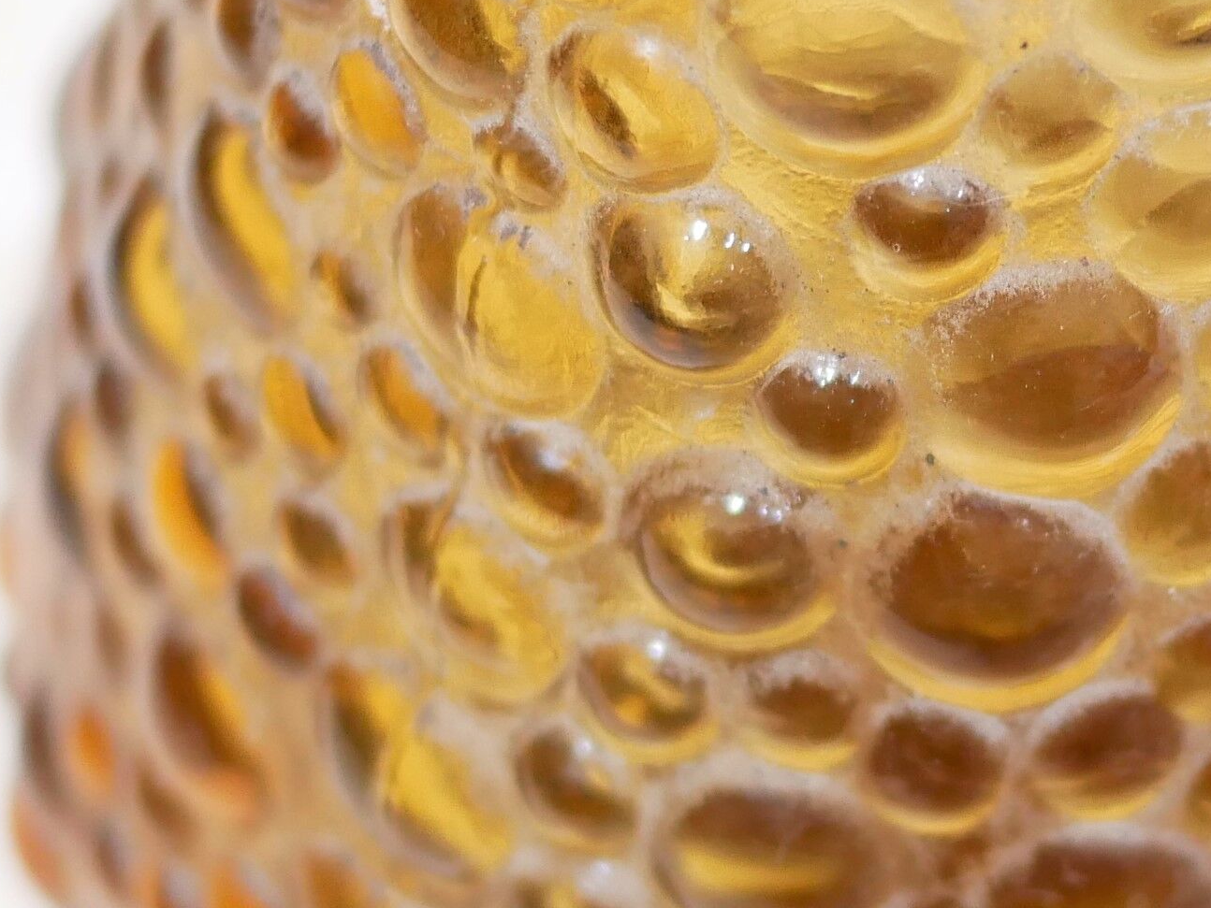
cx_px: 1072
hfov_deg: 13.8
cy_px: 351
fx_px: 4969
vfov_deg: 10.4
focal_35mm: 142
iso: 500
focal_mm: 20
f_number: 1.7
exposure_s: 1/60
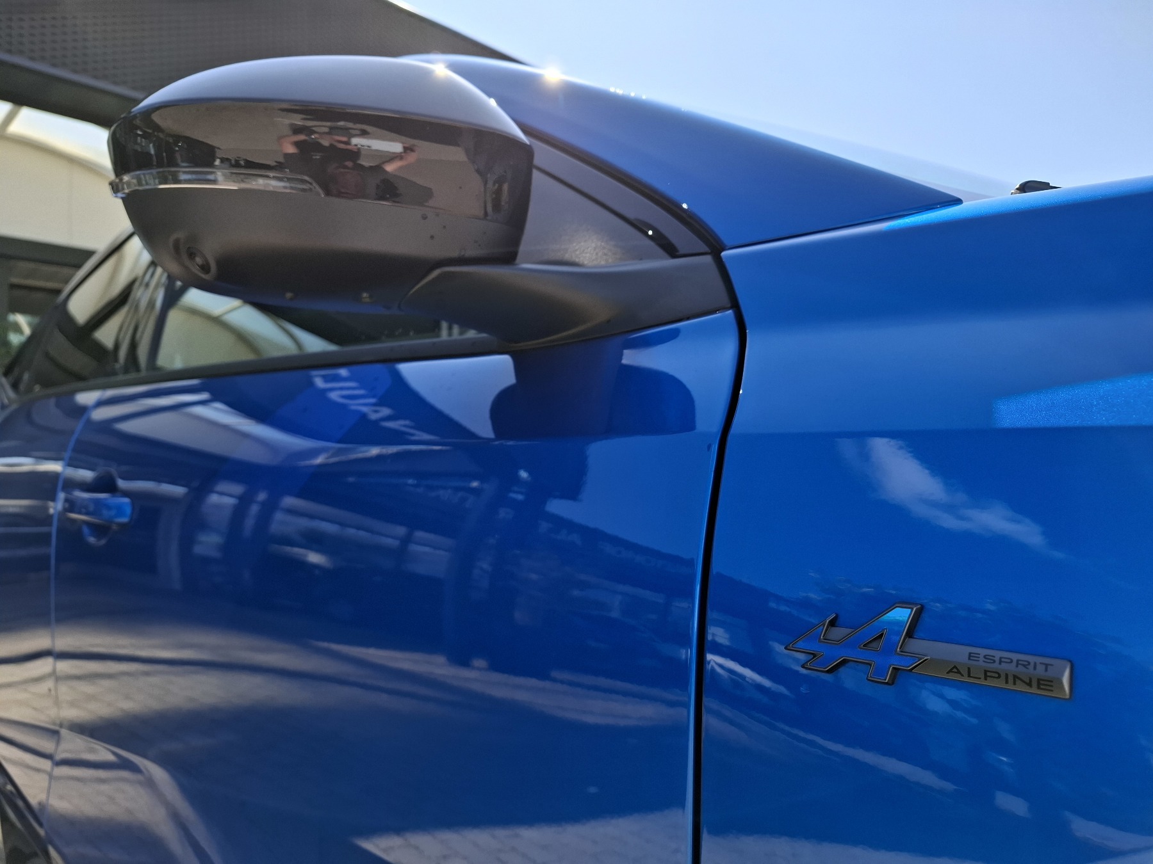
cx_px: 576
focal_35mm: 23
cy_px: 432
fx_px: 766
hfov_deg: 73.9
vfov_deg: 58.9
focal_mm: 5.54
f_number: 1.8
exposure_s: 1/1022
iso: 50
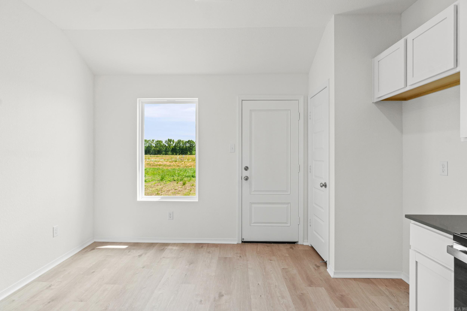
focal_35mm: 18
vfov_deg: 67.4
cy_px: 156
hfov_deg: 90.0
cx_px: 234
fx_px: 233
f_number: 9
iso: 250
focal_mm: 12
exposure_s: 1/15
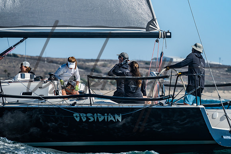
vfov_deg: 4.9
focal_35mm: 280
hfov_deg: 7.4
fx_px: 1794
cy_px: 53
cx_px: 154
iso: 160
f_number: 6.3
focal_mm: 190
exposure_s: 1/640
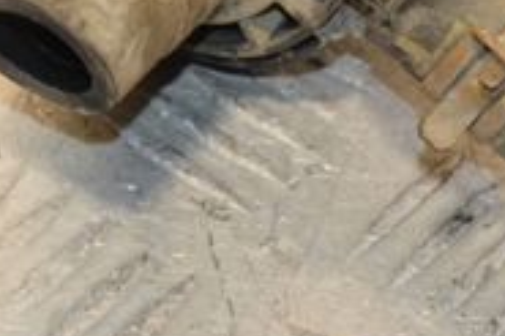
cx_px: 325
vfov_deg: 3.8
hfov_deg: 5.7
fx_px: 5087
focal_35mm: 363
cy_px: -46
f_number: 9
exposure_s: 1/200
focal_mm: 70
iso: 1600
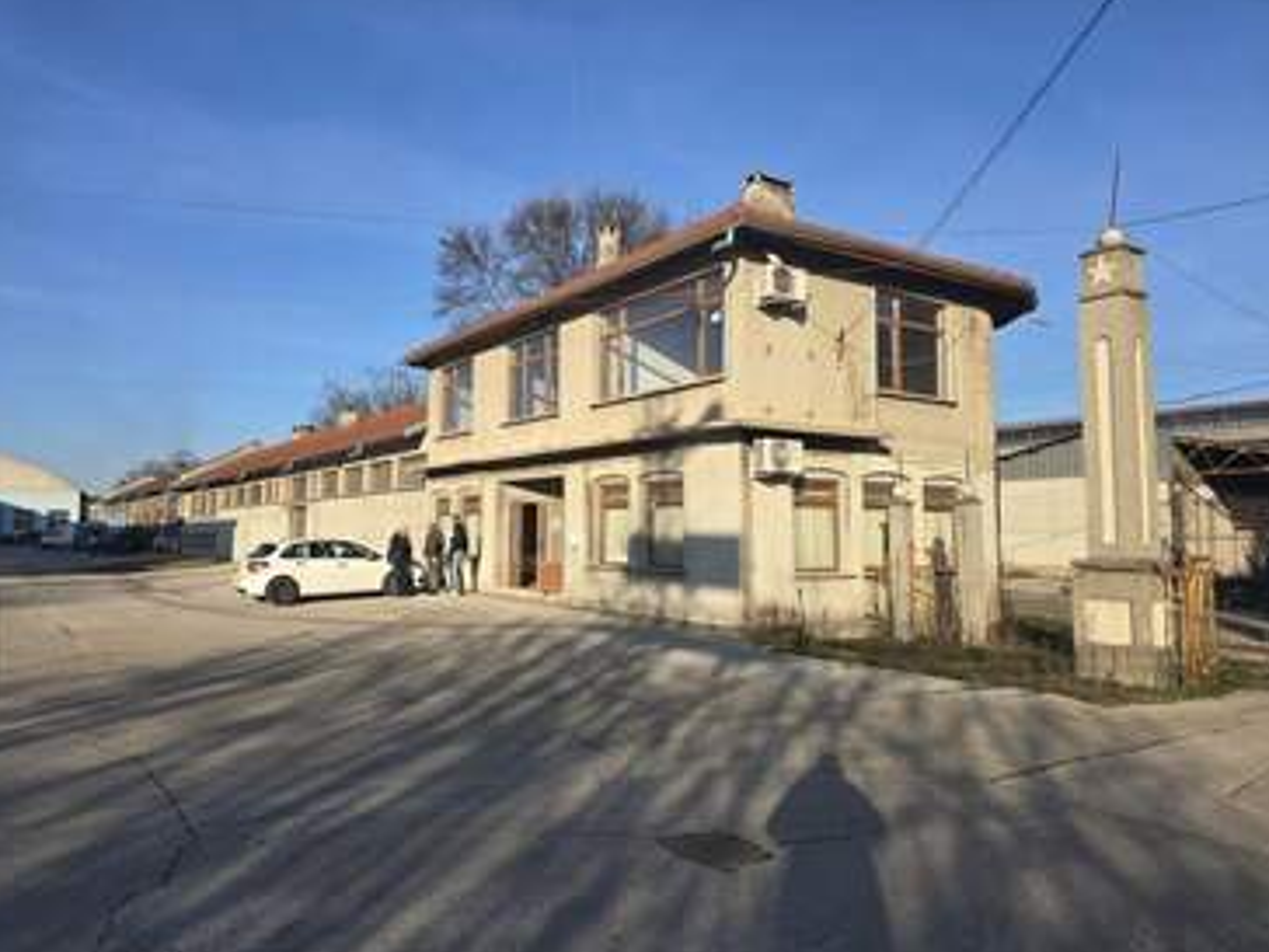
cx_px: 621
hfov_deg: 71.6
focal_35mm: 24
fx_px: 880
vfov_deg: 56.8
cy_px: 473
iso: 12
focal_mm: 6.3
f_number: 1.7
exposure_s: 1/742
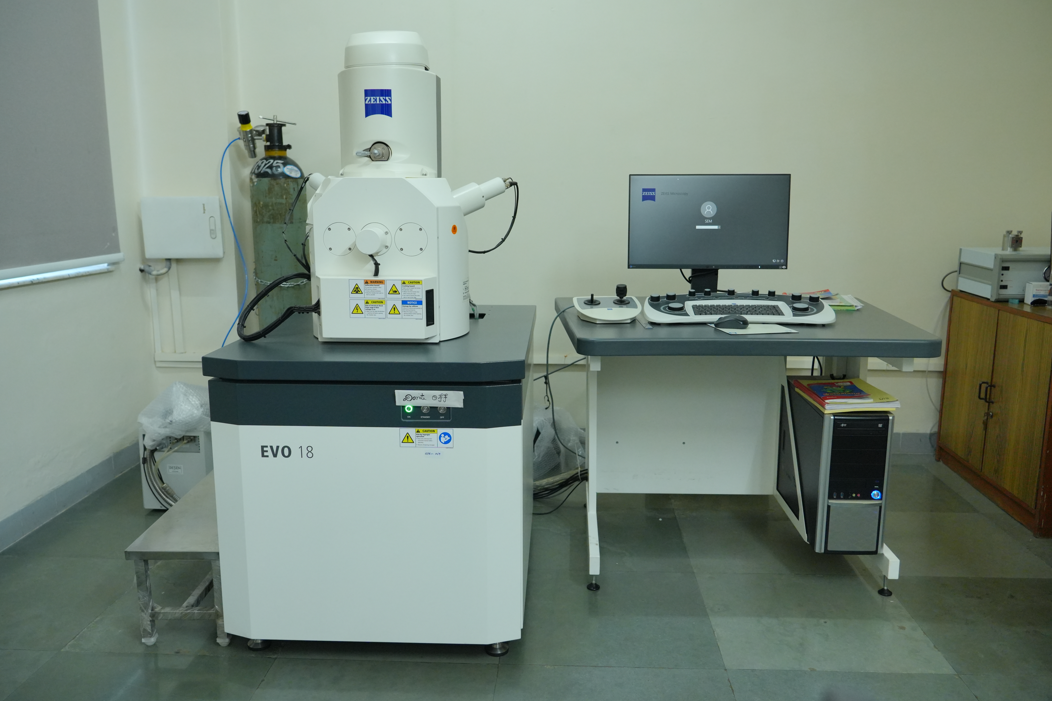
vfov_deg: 46.4
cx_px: 528
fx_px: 818
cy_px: 342
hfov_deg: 65.5
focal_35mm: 28
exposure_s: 1/100
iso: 2500
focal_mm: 26
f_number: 4
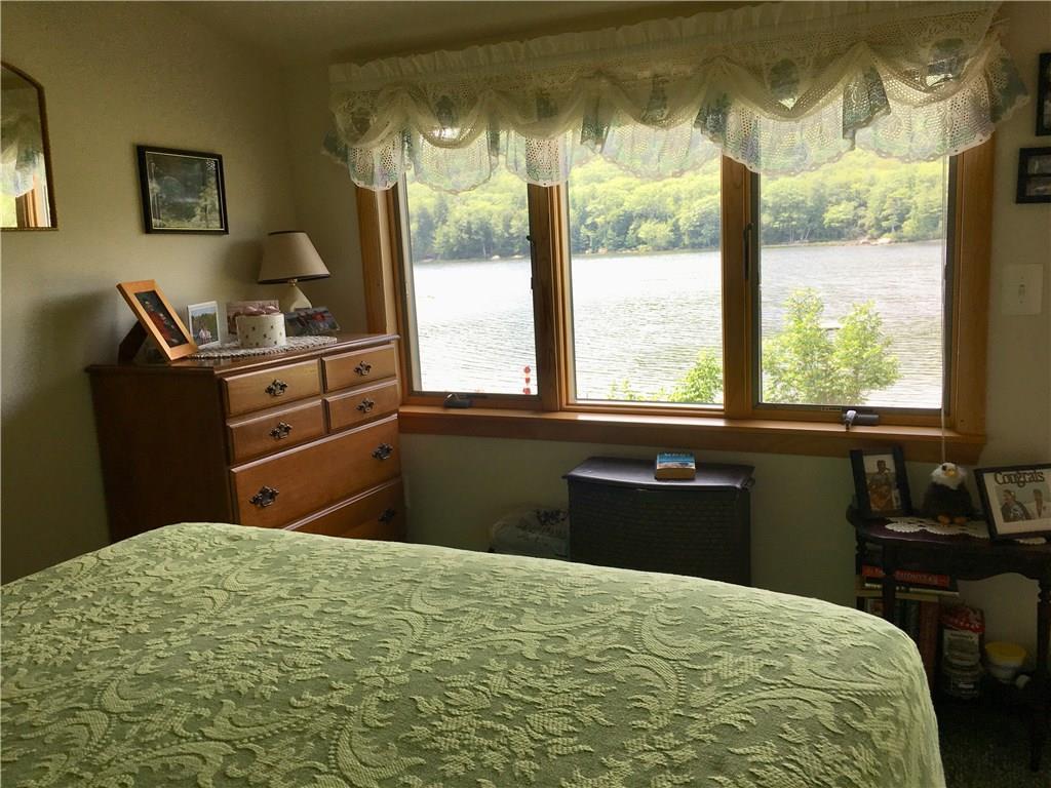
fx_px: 880
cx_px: 526
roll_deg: +2.5
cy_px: 394
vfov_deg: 48.2
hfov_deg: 61.7
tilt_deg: -10.1
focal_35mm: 29
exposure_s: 1/120
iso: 25
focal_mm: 4.15
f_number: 2.2
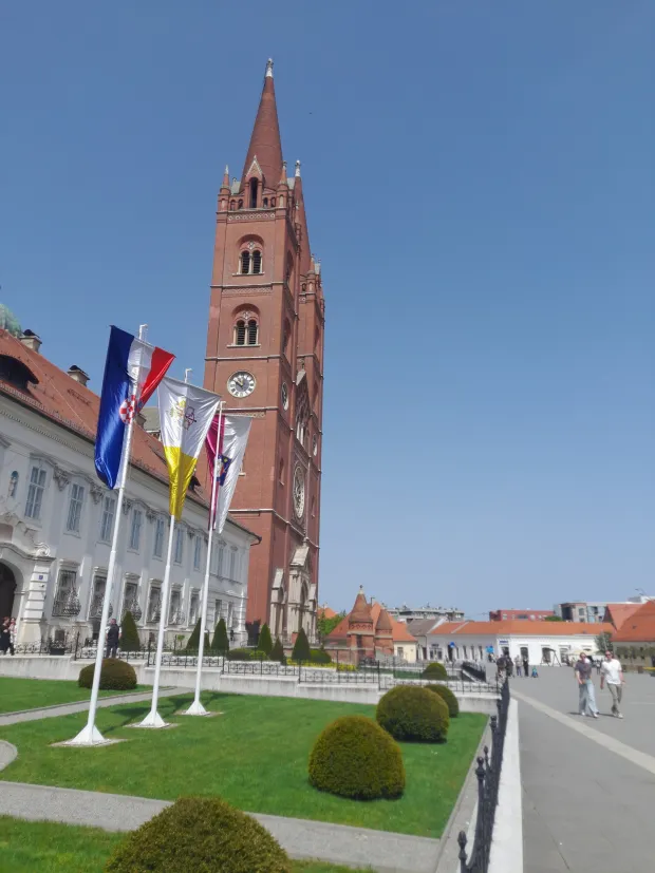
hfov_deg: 54.9
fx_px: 631
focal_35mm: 25
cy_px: 436
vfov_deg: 69.4
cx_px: 328
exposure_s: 1/875
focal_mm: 4.6
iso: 20
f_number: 2
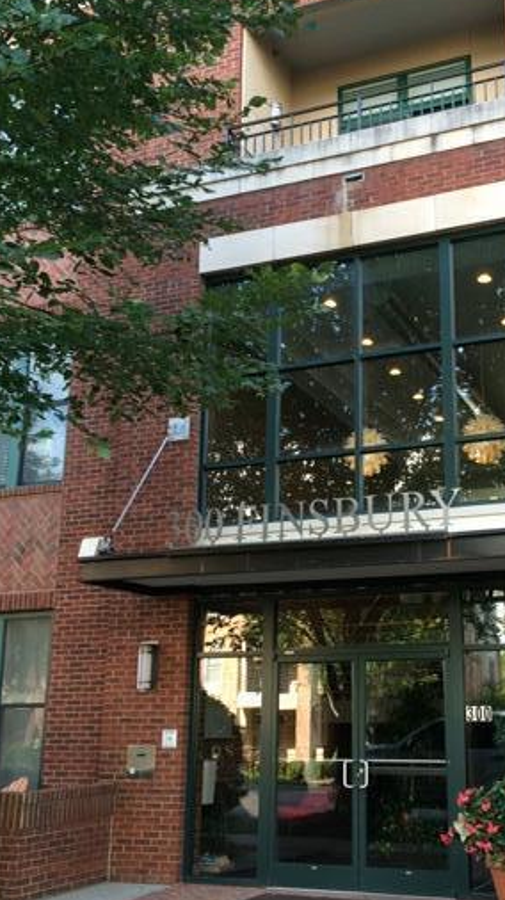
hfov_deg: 29.4
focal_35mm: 40
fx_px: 954
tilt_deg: +12.3
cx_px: 350
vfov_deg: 50.5
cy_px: 486
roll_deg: +0.2
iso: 50
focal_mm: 4.15
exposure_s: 1/120
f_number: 2.2
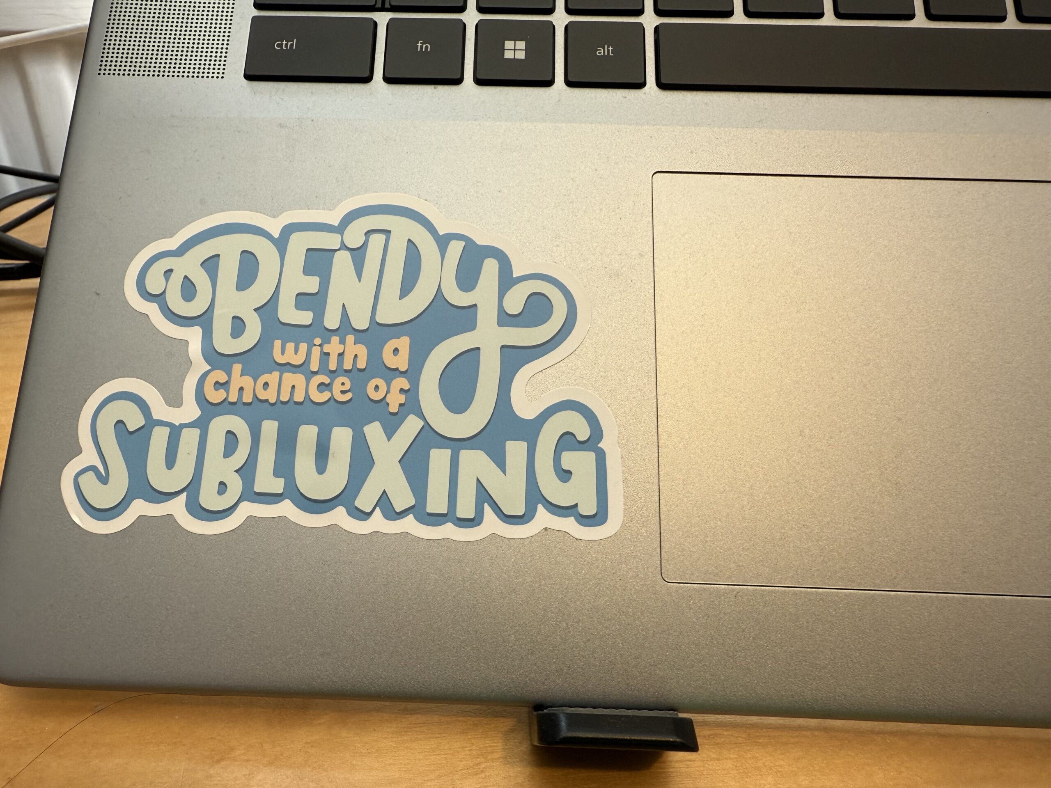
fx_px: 729
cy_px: 394
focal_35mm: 24
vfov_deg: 56.8
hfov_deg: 71.6
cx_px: 526
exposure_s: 1/99
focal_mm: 2.22
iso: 80
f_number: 2.2
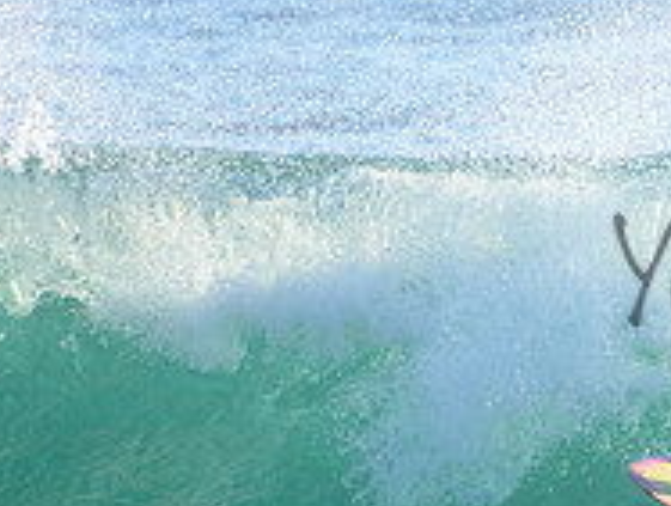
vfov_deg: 0.8
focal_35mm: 1785
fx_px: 34667
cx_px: 983
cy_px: 239
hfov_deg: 1.1
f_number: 5.6
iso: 720
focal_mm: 400
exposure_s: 1/2500
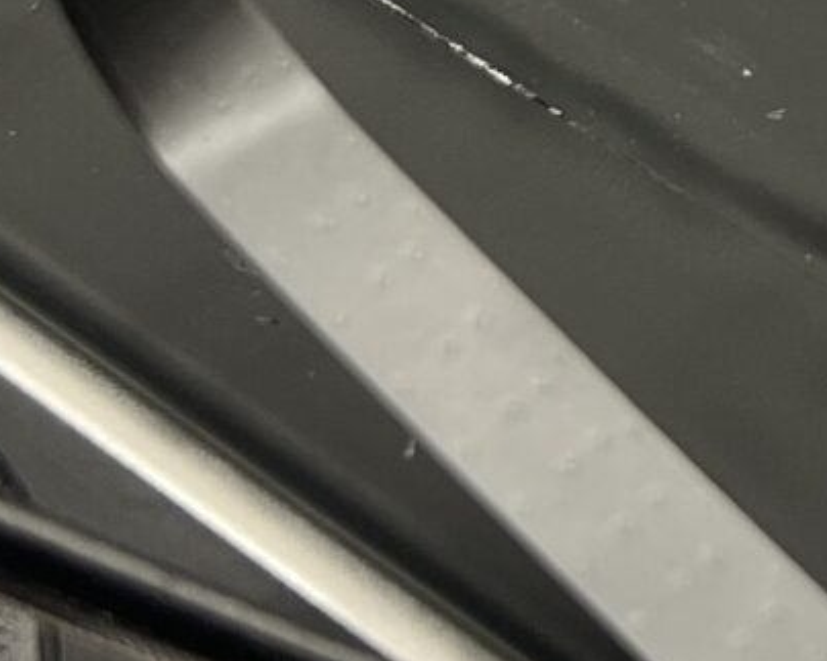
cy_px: -215
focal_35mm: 161
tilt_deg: -41.9
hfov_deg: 11.7
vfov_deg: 9.4
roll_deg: -1.8
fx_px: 3940
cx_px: 1001
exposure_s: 1/100
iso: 100
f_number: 1.5
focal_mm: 5.7
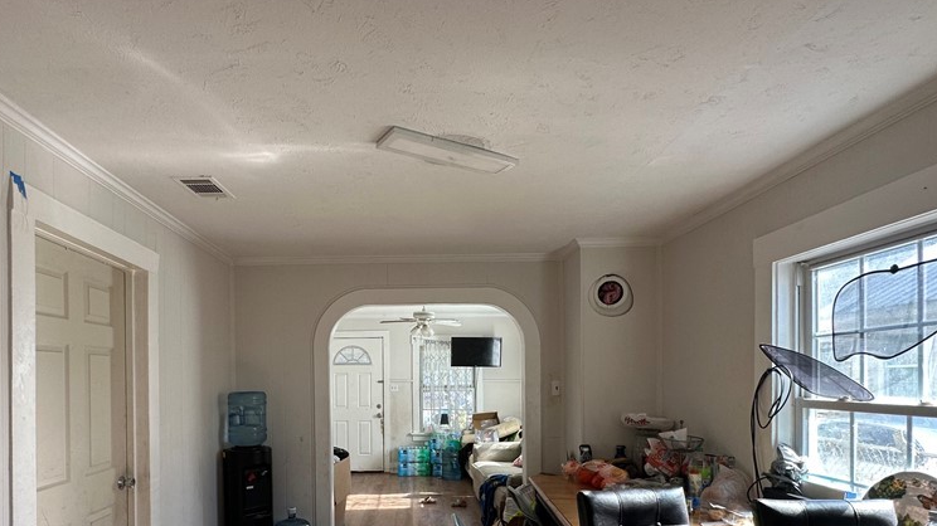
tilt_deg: -0.4
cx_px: 404
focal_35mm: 21
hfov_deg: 83.4
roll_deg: +0.4
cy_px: 385
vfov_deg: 51.6
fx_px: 522
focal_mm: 2.22
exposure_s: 1/120
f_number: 2.2
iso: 100
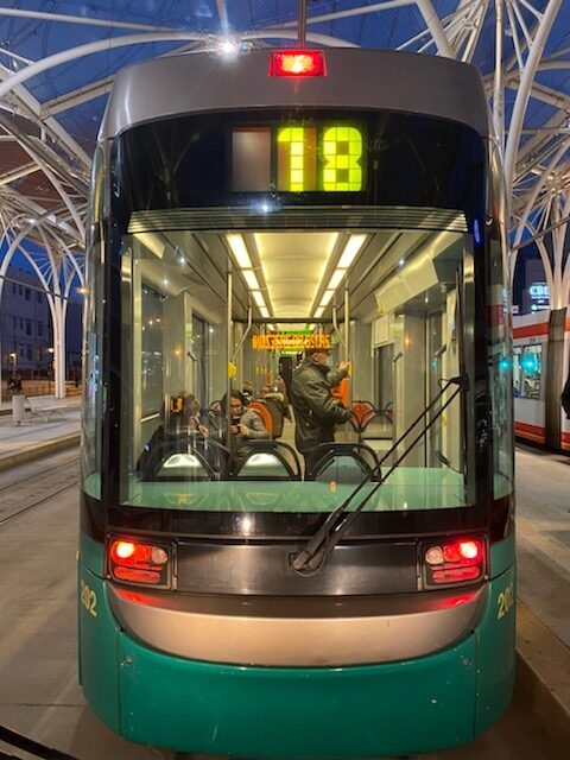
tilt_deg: +0.3
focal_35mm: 26
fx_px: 571
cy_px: 380
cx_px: 285
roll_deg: +0.0
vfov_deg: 67.3
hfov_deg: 53.1
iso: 400
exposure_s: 1/33
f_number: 1.8
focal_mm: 4.25
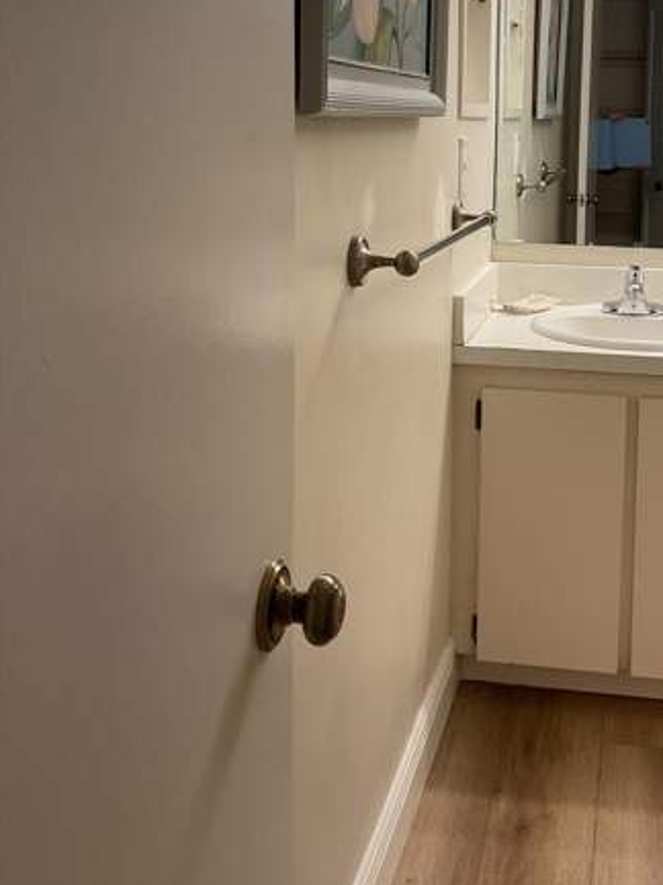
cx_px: 485
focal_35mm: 43
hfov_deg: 33.0
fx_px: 1098
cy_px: 272
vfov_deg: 43.0
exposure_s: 1/60
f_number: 1.8
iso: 40
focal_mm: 3
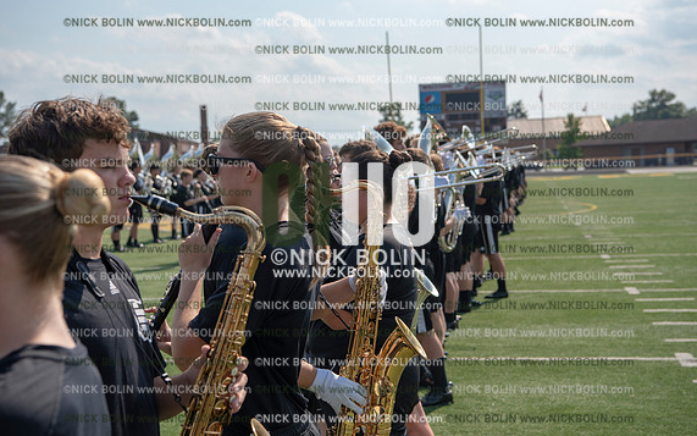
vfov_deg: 22.4
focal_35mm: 58
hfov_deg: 35.1
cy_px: 220
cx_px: 348
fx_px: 1102
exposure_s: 1/2000
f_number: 5.6
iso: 200
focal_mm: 56
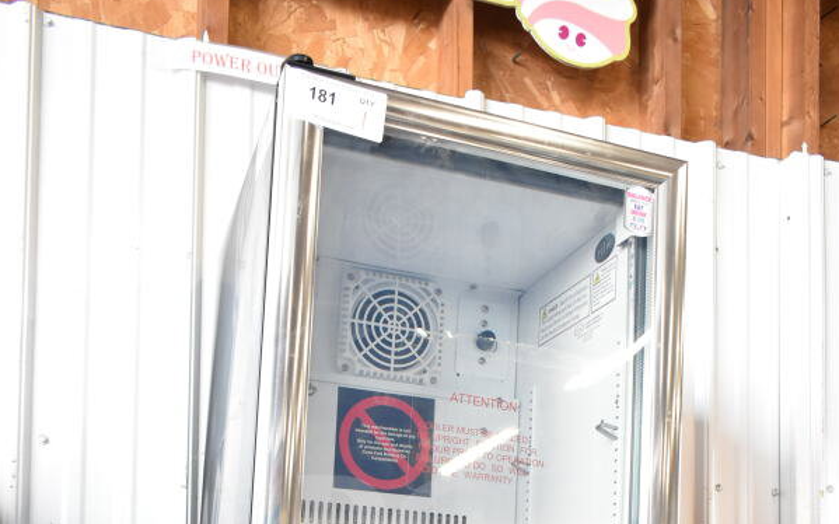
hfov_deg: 47.2
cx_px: 422
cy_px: 586
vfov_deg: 27.7
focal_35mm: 42
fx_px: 960
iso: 1600
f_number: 5
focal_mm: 18
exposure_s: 1/100
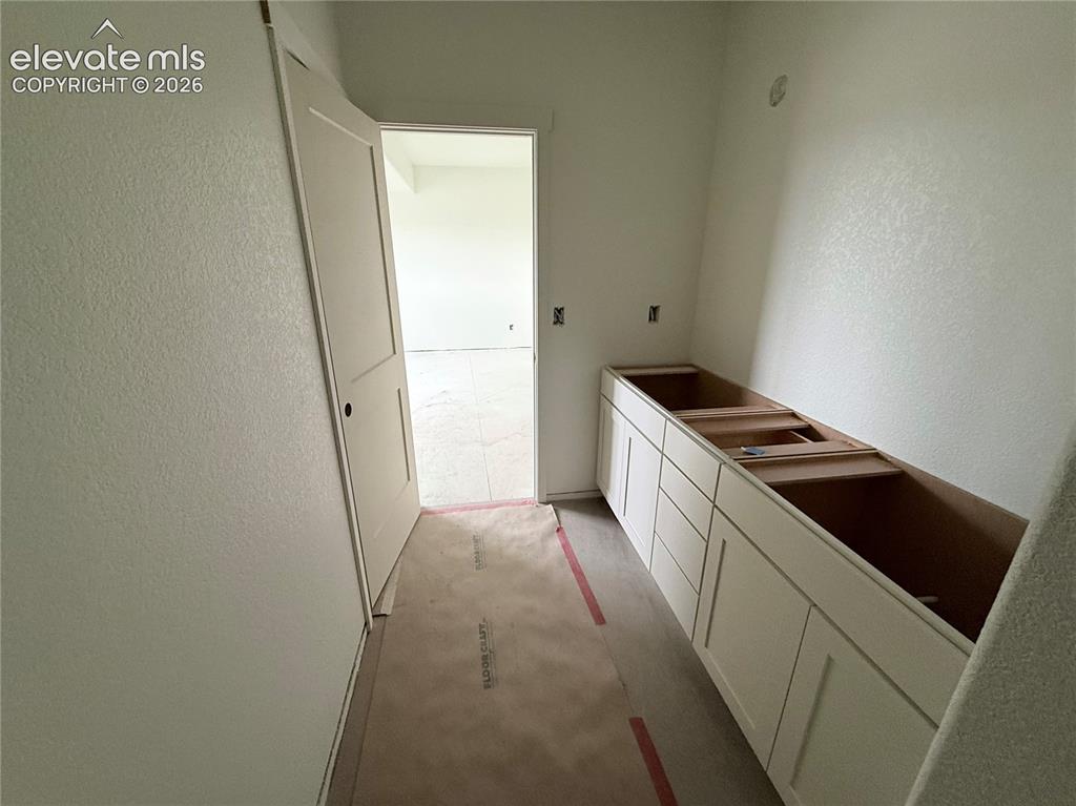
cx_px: 538
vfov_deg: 85.6
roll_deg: -0.2
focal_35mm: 14
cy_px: 403
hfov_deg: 102.1
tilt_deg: -19.0
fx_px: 435
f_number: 2.2
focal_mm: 2.22
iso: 400
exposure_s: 1/60
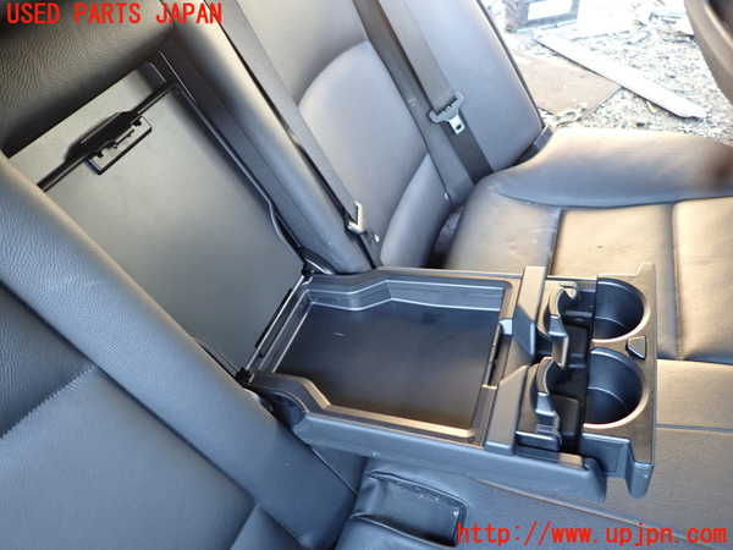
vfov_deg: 54.9
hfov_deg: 69.4
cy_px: 275
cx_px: 366
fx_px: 529
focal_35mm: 25
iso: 200
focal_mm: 4.5
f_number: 2
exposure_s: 1/30
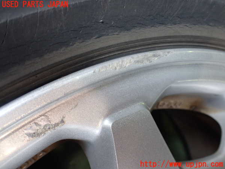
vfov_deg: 46.8
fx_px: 195
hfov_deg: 60.0
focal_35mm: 30
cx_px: 112
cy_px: 84
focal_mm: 5.4
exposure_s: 1/125
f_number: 2.3
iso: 320
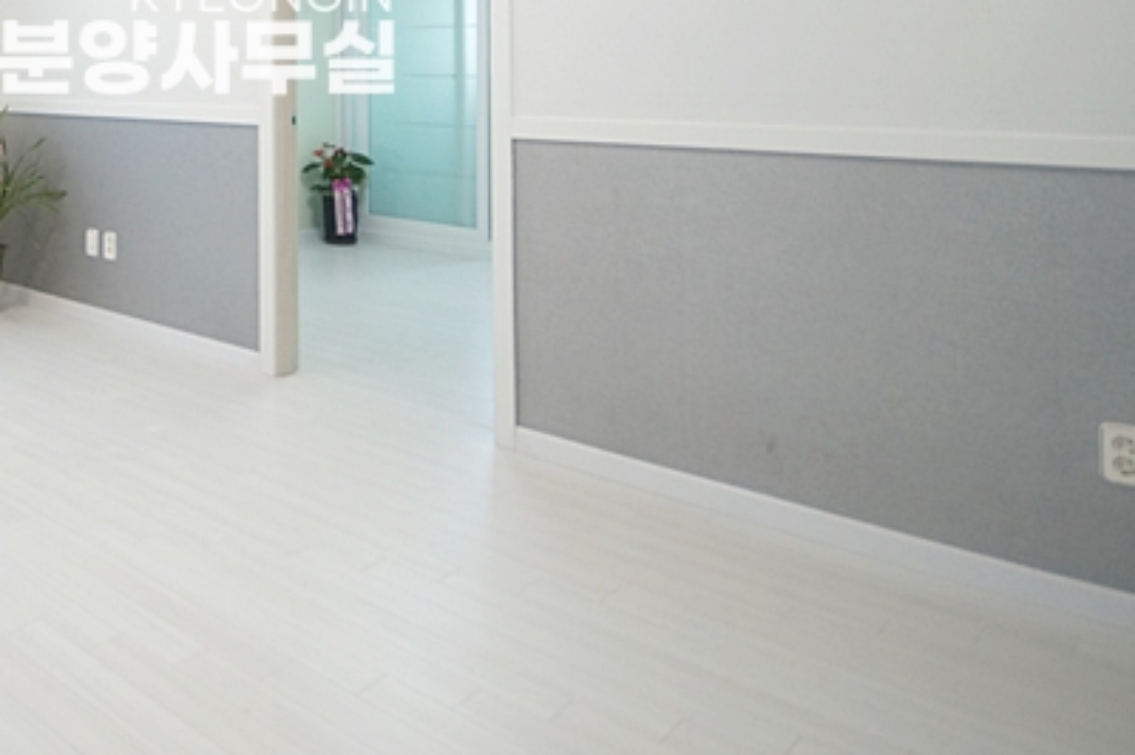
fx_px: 945
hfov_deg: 51.7
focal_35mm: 30
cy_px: 14
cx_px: 43
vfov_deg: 38.9
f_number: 4
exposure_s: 1/100
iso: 800
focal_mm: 10
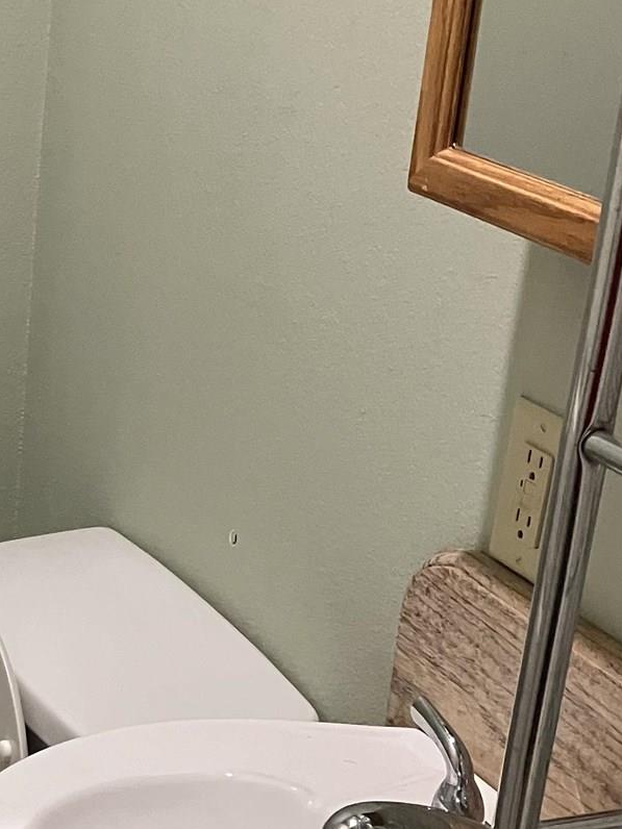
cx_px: -151
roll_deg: -0.9
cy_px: 508
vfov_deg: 24.1
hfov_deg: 17.3
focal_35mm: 81
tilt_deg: -19.6
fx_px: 1941
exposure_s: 1/60
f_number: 1.8
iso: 250
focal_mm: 3.99
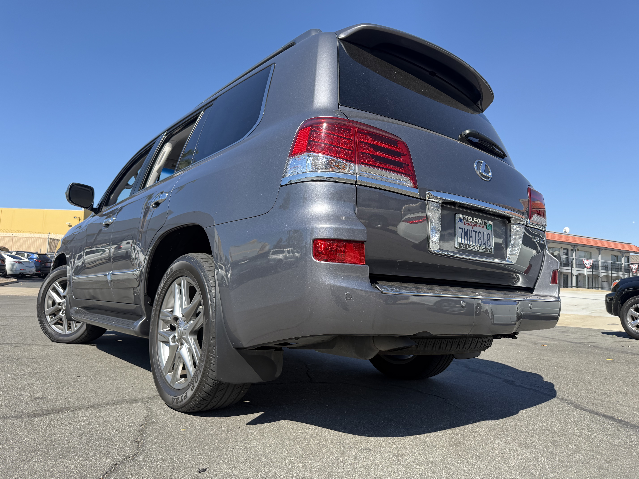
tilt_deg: +6.0
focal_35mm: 24
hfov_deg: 71.6
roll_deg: -1.2
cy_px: 240
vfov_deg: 56.8
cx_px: 320
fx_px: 443
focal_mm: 6.76
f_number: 1.78
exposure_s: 1/1618
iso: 100
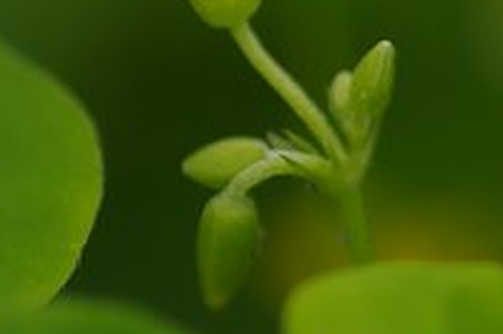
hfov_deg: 5.4
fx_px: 5361
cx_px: 495
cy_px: 108
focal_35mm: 384
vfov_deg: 3.6
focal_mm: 100
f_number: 2.8
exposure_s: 1/1000
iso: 200
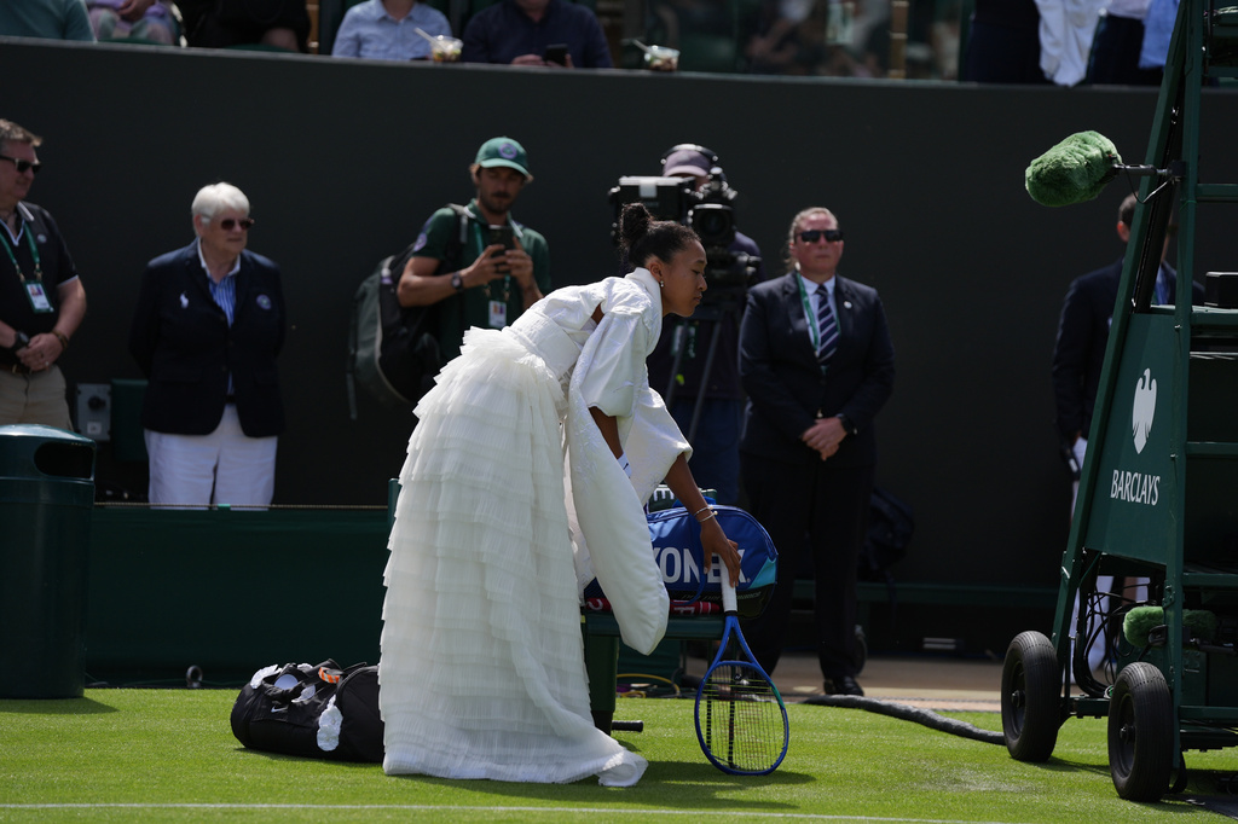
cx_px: 619
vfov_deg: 6.9
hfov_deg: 10.4
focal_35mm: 198
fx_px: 6806
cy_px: 412
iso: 320
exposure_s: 1/5000
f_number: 3.5
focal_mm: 198
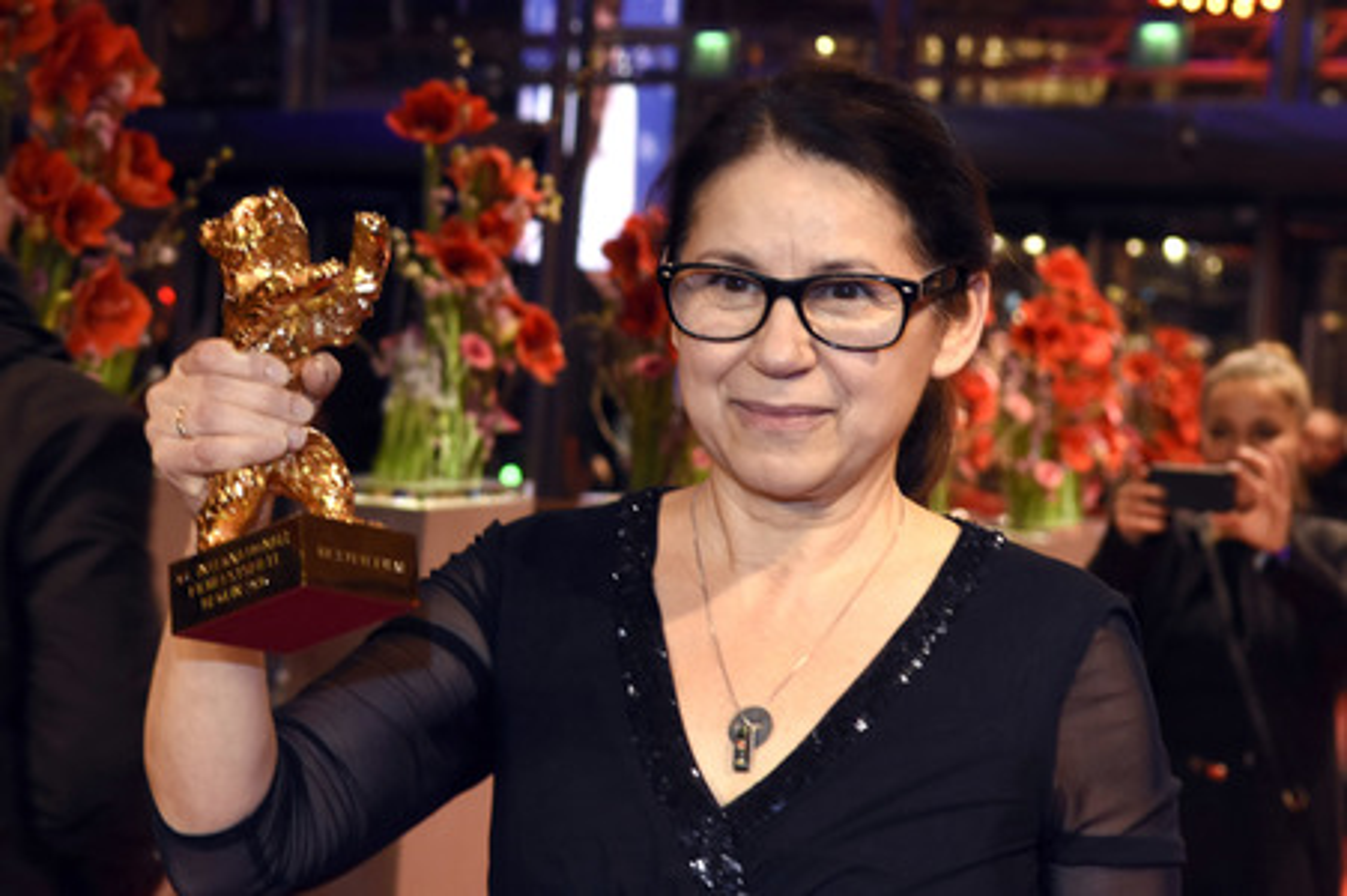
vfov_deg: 16.5
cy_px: 448
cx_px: 674
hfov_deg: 24.6
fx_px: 3085
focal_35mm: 82
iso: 1600
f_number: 5.6
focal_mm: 55
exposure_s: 1/60
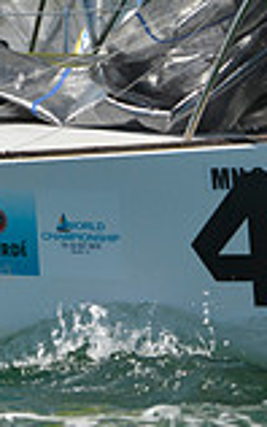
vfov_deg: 1.9
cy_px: -66
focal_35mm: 1120
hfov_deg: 1.2
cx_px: -504
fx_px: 13016
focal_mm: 300
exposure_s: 1/1250
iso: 200
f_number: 6.3
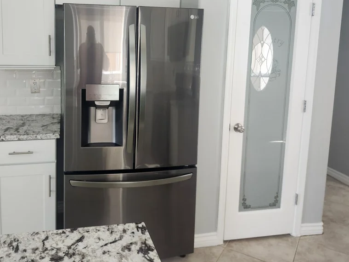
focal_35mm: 31
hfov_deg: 57.7
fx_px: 313
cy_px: 88
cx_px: 133
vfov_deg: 44.8
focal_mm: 5.54
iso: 250
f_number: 1.8
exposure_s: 1/120
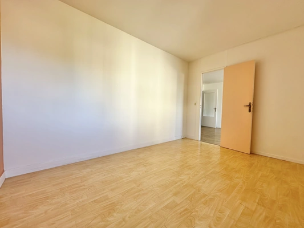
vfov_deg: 85.7
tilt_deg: -1.9
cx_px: 152
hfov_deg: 102.1
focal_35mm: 14
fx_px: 123
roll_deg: -1.6
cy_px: 114
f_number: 2.2
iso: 40
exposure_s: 1/99
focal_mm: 2.22
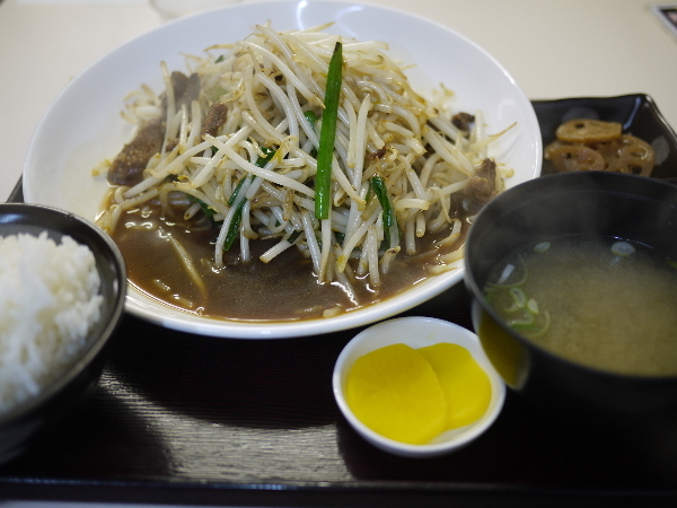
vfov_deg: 36.0
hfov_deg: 46.8
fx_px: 782
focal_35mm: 40
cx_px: 338
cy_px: 254
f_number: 1.7
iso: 100
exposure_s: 1/30
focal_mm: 20
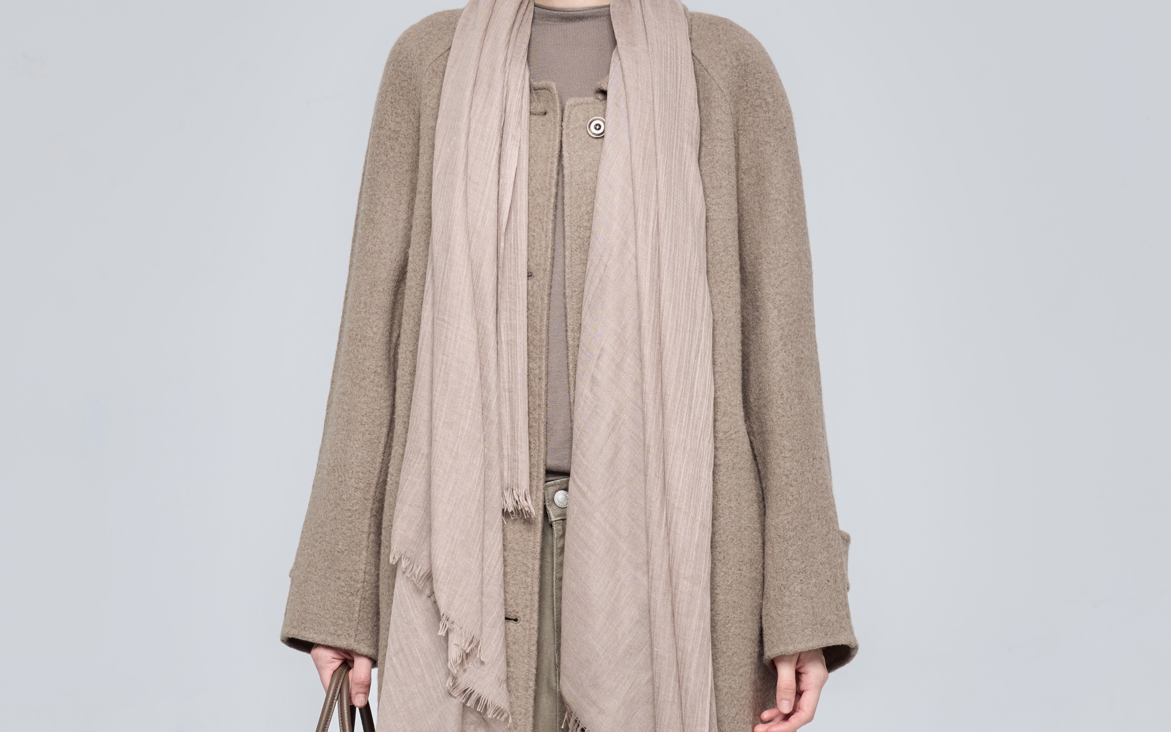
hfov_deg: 15.1
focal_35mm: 138
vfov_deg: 9.5
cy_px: 578
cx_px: 568
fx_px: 4404
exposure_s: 1/125
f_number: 8
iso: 200
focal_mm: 85
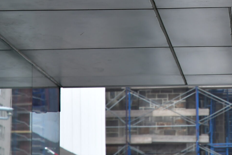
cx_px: 224
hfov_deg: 8.5
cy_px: -49
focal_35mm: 241
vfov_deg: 5.7
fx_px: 1553
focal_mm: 60
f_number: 8
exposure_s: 1/60
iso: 200
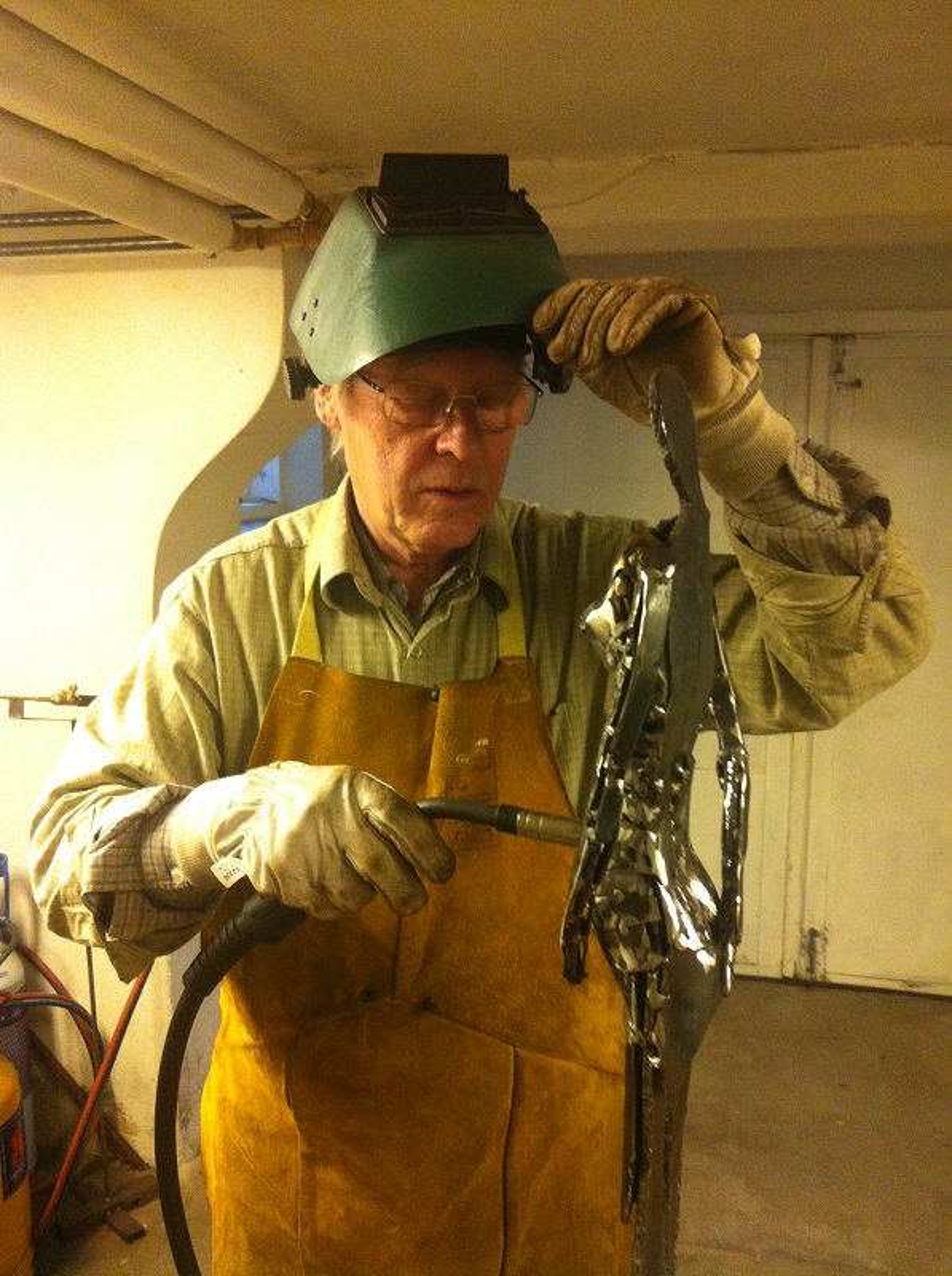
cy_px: 638
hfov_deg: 40.6
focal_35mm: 35
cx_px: 476
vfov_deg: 52.7
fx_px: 1288
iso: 320
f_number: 2.8
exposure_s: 1/17
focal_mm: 3.85
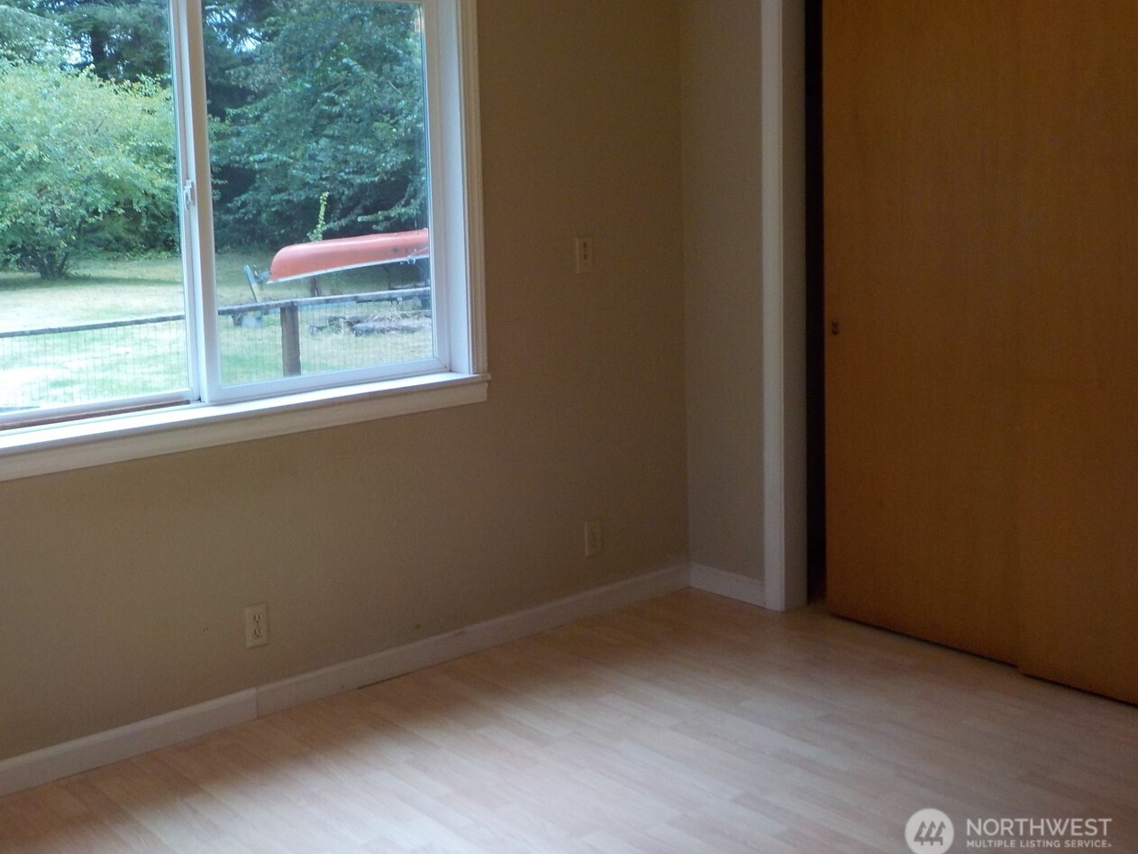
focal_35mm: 38
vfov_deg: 37.5
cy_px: 328
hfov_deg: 48.5
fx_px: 1249
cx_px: 418
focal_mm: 4.1
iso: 180
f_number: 3.3
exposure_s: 1/30
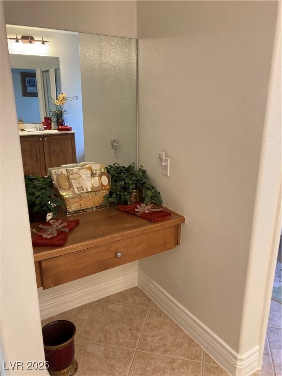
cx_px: 141
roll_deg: -0.2
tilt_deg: -14.8
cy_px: 188
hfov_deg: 49.7
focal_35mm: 28
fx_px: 304
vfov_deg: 63.4
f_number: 1.8
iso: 125
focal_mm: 3.99
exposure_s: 1/60
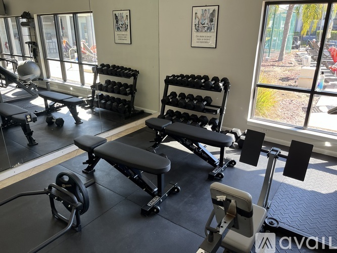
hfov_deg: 67.3
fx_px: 253
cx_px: 168
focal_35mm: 26
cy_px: 126
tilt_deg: -21.6
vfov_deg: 53.0
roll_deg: -0.8
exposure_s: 1/122
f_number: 1.6
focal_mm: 5.1
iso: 80
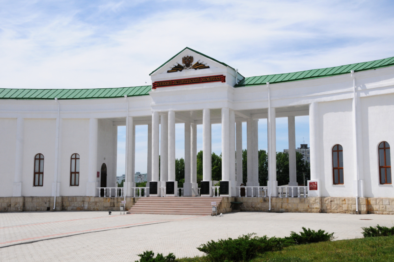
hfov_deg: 42.4
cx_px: 197
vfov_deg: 28.9
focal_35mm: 46
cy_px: 131
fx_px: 508
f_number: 11
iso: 640
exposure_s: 1/1600
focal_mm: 31
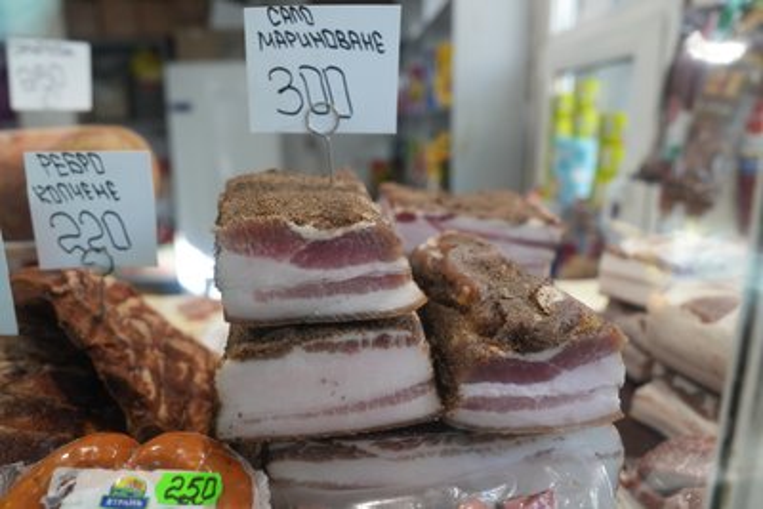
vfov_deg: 53.2
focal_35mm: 24
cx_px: 382
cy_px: 254
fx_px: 509
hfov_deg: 73.7
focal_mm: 24
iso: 640
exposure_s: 1/60
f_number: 4
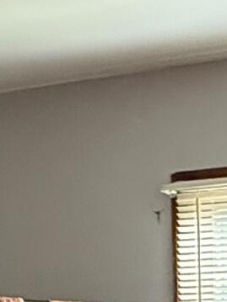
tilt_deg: -10.5
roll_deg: +1.8
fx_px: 1024
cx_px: 192
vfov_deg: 14.8
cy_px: 540
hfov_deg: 12.6
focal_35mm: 117
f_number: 2.2
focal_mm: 2.22
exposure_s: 1/60
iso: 800
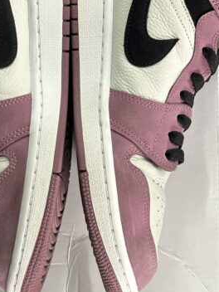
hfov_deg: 13.6
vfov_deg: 17.9
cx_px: 72
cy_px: 78
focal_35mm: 109
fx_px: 919
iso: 100
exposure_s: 1/53
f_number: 1.78
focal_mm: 6.86
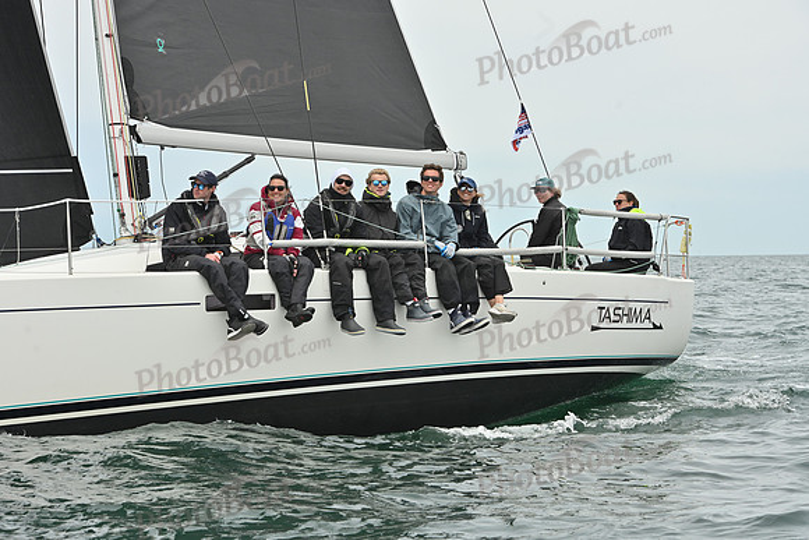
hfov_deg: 20.0
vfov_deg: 13.4
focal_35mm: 102
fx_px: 2293
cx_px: 404
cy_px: 270
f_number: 9
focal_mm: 102
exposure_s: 1/1000
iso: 320
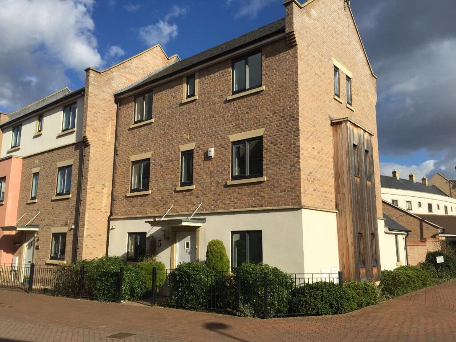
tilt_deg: +10.8
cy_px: 171
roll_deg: +0.7
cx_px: 228
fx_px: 382
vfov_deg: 48.2
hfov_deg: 61.7
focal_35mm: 29
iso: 32
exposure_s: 1/2326
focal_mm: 4.15
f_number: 2.2
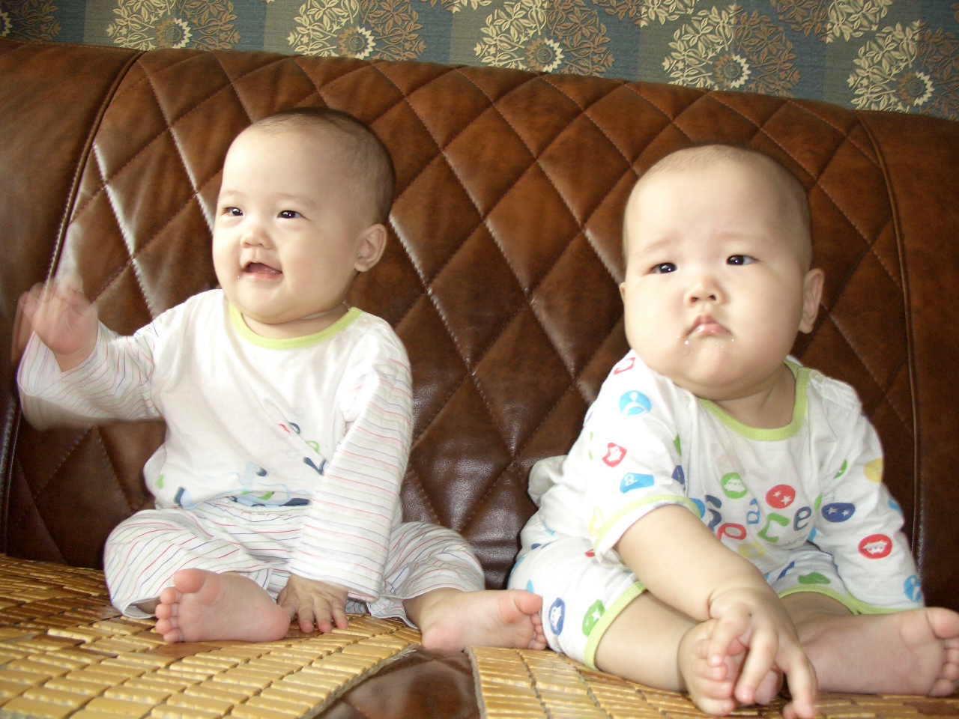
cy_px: 360
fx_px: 914
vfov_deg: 42.9
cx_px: 480
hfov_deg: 55.4
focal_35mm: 33
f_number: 2.8
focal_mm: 7.1
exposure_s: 1/60
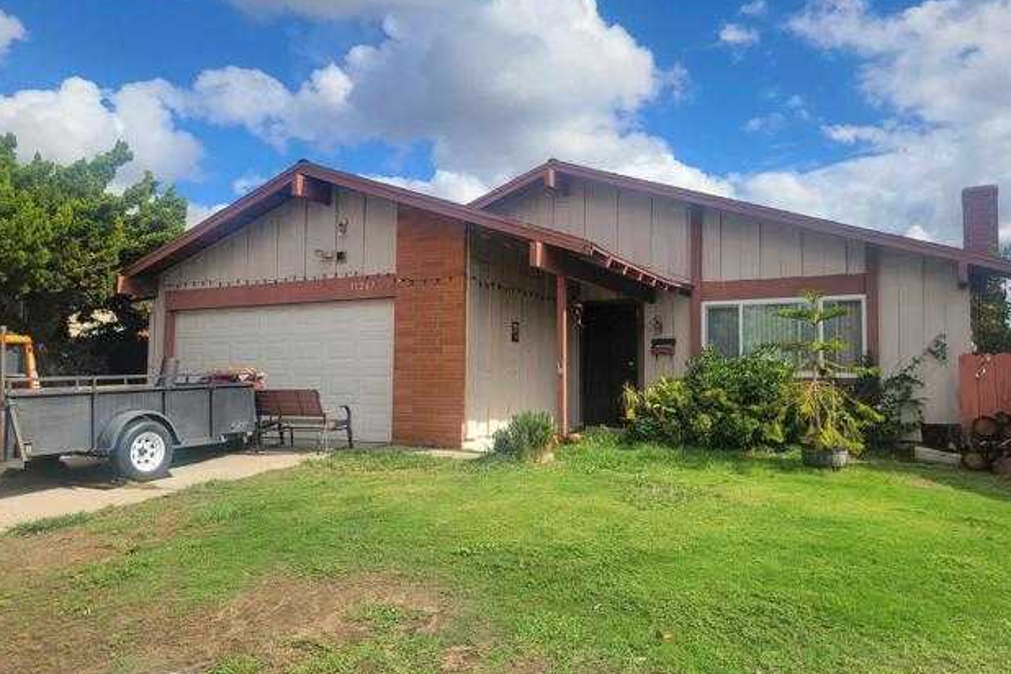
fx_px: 786
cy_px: 355
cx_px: 517
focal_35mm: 28
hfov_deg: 65.5
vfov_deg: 46.4
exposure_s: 1/2116
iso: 40
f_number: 1.8
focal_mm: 5.4
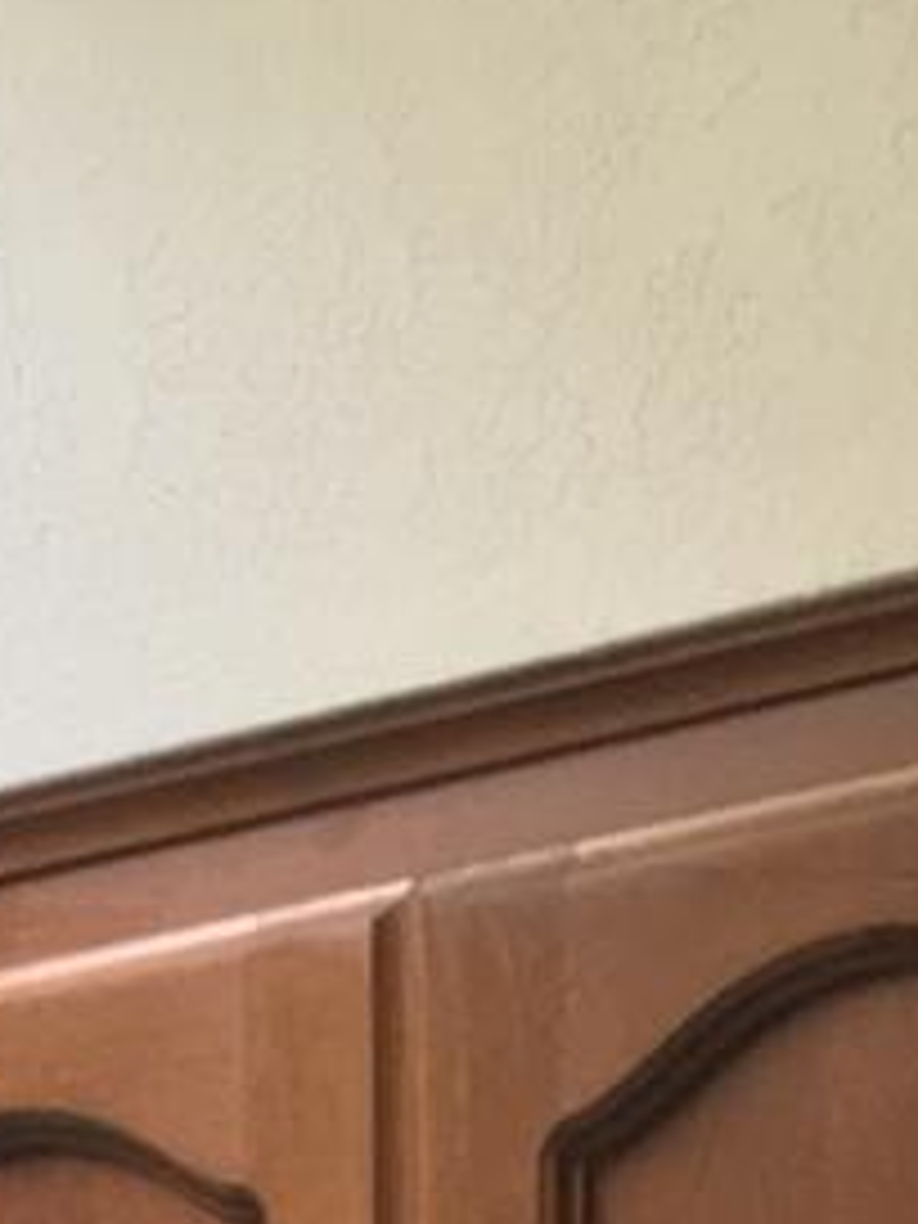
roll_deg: +1.8
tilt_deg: -7.9
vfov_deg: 7.8
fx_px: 7532
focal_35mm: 213
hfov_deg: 6.8
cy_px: 3892
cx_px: -796
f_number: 2.2
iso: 40
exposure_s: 1/120
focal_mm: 4.15
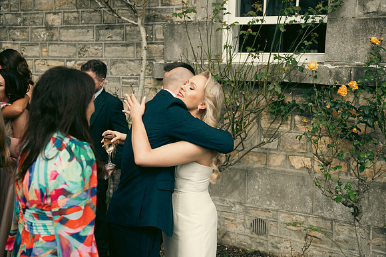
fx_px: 515
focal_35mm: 48
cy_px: 128
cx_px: 193
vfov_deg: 28.1
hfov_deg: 41.1
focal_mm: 48
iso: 100
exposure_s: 1/1250
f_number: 3.5
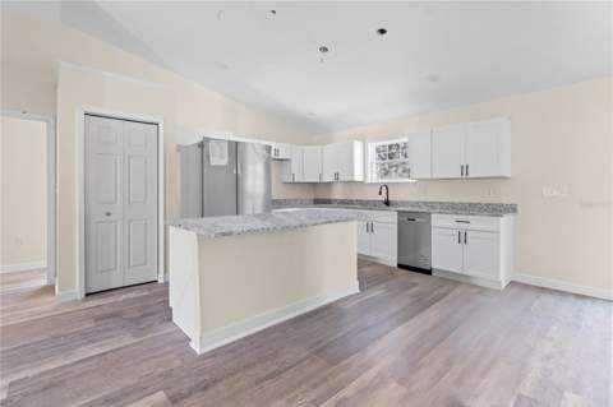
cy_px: 204
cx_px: 306
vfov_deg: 73.6
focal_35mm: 16
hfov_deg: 96.8
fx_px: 272
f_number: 5.6
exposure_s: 1/13
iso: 250
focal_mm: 16
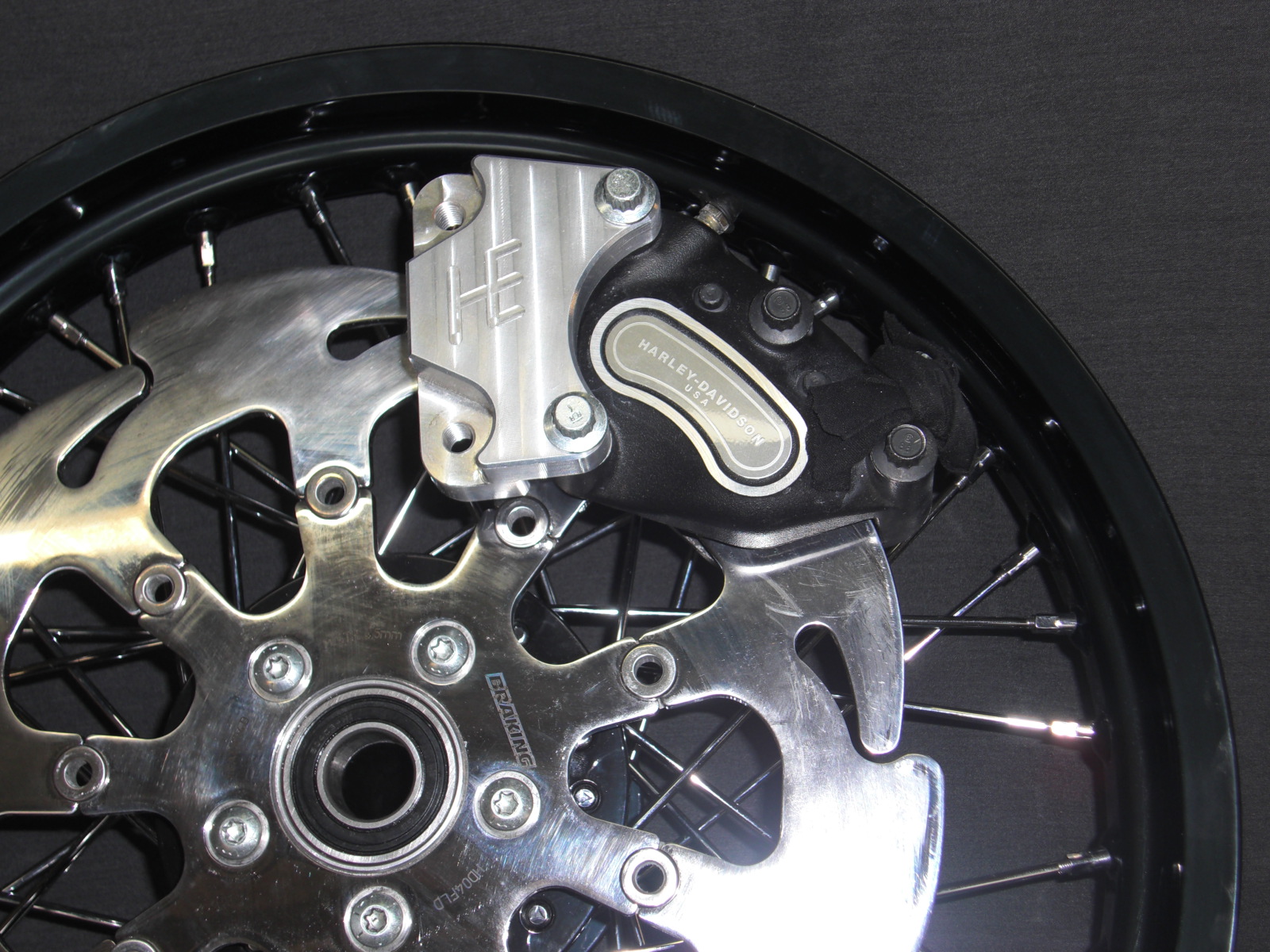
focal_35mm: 46
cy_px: 476
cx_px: 635
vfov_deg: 31.5
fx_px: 1688
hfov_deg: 41.2
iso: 50
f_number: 3.3
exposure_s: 1/60
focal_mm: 8.2
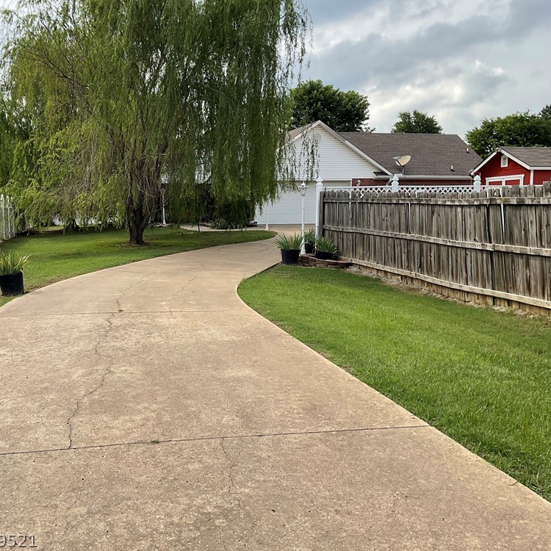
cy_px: 270
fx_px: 630
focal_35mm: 35
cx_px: 184
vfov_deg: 47.2
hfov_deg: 46.5
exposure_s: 1/962
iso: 16
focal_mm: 3
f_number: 1.8
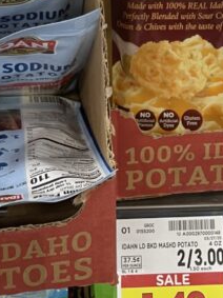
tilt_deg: -12.1
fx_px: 808
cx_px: 159
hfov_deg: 15.7
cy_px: -198
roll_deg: -0.4
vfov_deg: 17.8
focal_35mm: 94
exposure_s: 1/60
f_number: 1.6
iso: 100
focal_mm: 4.2
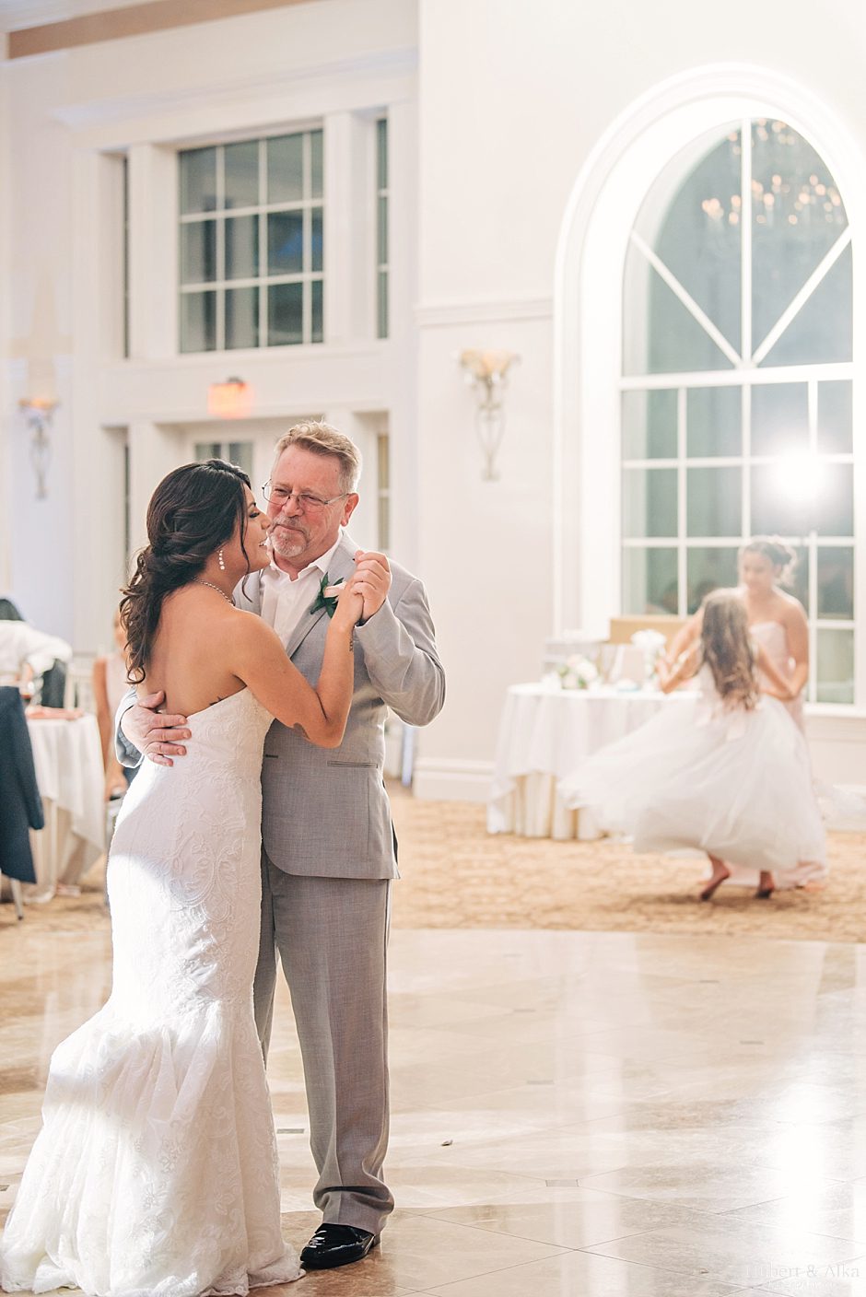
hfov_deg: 19.5
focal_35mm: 70
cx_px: 433
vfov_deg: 28.8
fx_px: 2523
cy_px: 648
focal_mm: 70
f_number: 2.8
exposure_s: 1/100
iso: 500
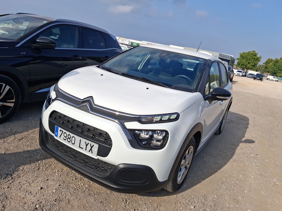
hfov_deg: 65.3
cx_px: 141
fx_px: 220
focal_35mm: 27
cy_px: 106
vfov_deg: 51.4
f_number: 1.8
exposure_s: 1/759
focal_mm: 4
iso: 20
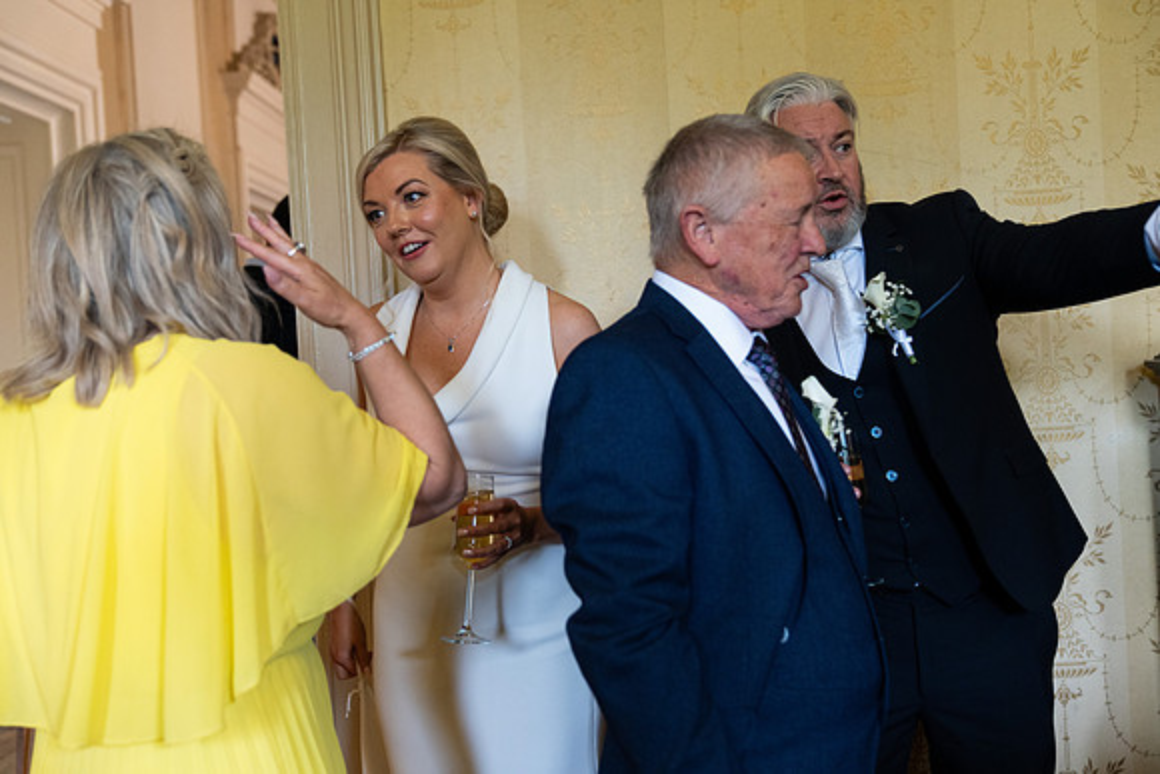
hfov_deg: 49.5
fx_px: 1257
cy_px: 387
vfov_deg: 34.2
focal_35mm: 39
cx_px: 580
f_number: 2.8
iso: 3200
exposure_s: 1/160
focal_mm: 39
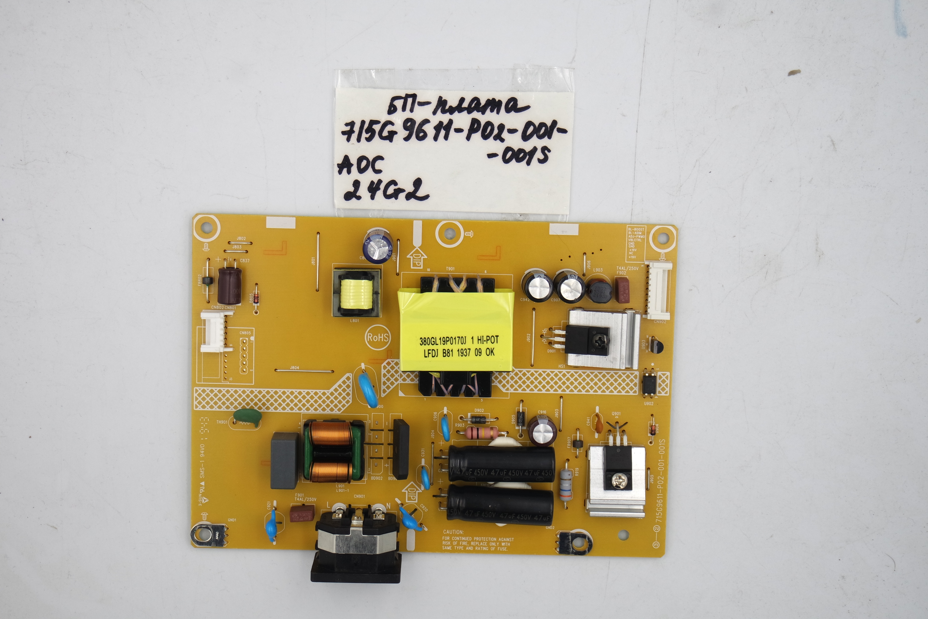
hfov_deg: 36.9
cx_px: 464
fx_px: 1392
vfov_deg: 25.1
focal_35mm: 54
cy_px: 310
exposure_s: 1/125
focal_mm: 20
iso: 160
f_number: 5
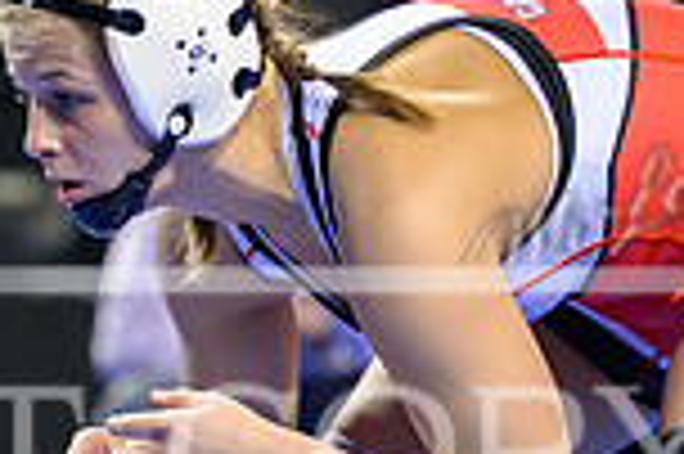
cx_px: -112
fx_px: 11520
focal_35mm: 607
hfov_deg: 3.4
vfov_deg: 2.3
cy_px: 497
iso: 2500
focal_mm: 125
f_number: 2.8
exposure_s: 1/800
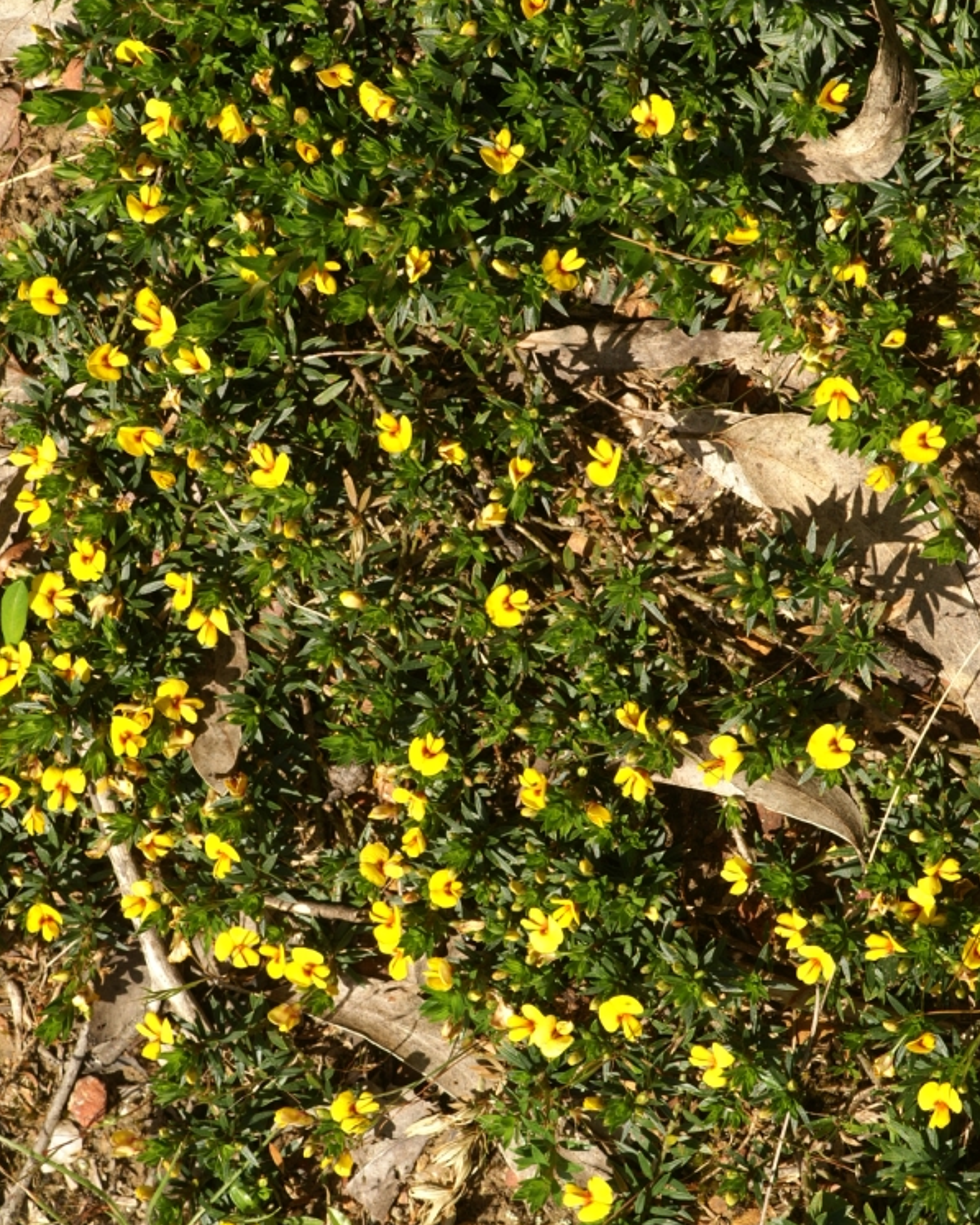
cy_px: 680
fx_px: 6162
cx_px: 491
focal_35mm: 170
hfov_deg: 9.1
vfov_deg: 11.3
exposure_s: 1/125
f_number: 11
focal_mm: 100
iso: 100
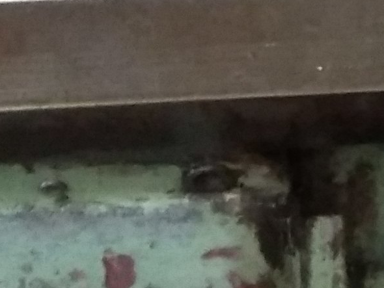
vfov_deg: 8.7
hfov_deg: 13.2
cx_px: 383
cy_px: -491
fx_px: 1642
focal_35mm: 148
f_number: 2
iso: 1600
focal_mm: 3.57
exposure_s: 1/14
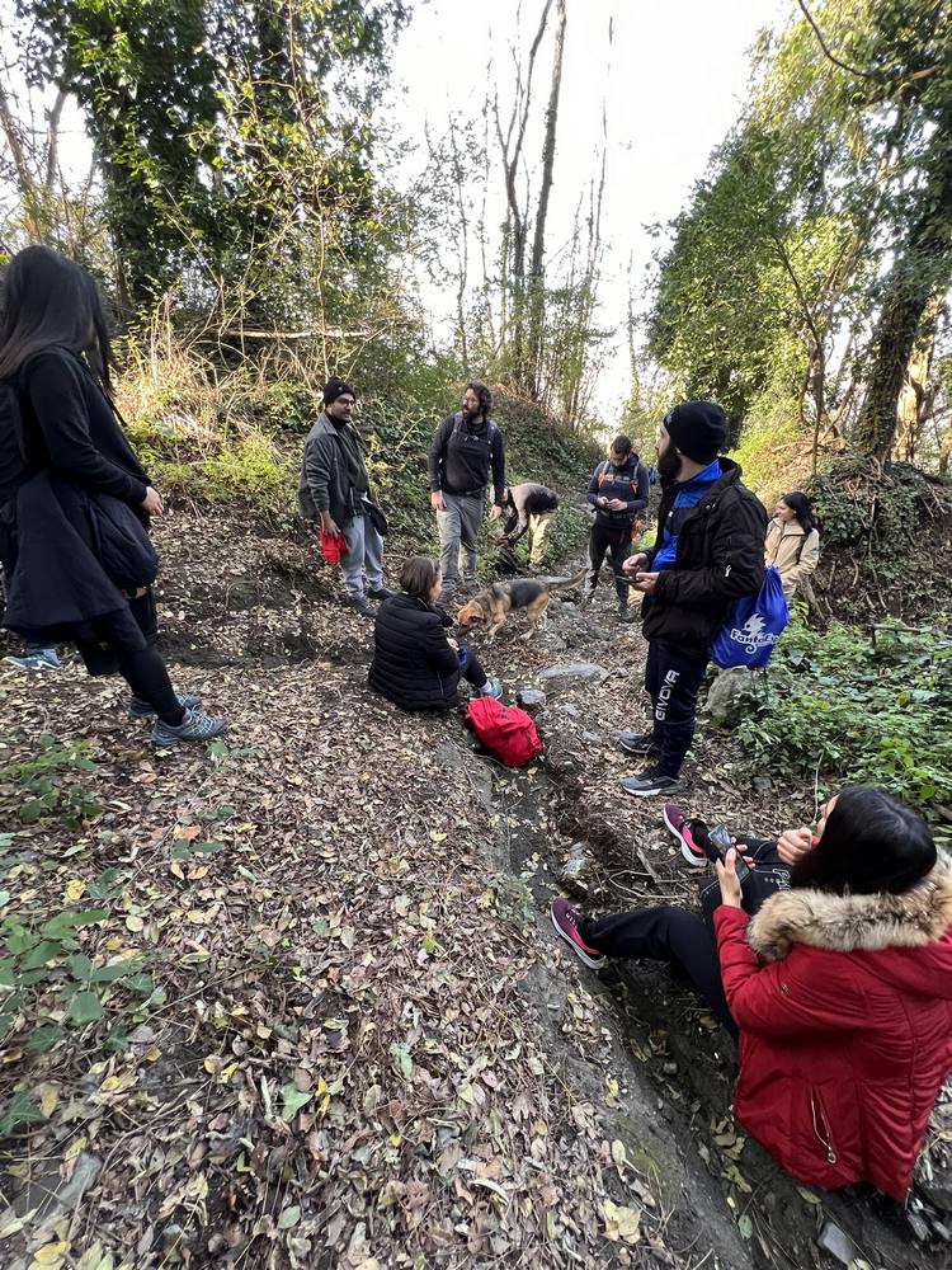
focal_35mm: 13
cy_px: 635
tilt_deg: -30.4
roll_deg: +1.1
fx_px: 477
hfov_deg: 89.9
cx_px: 476
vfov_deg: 106.2
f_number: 1.8
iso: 160
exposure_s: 1/99
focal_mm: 1.57
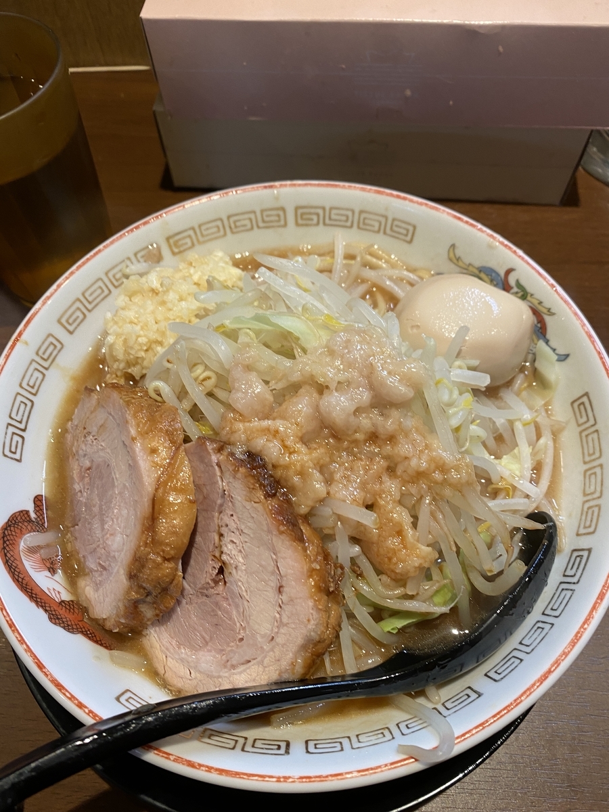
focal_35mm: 26
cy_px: 406
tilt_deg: -60.8
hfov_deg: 53.1
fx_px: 610
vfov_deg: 67.3
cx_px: 304
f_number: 1.8
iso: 80
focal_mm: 4.25
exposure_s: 1/50
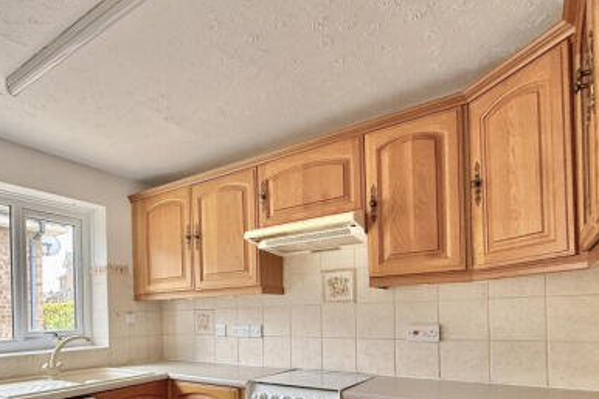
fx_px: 366
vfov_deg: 52.4
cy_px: 335
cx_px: 173
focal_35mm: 22
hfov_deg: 74.6
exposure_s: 1/99
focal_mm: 2.22
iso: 64
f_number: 2.2
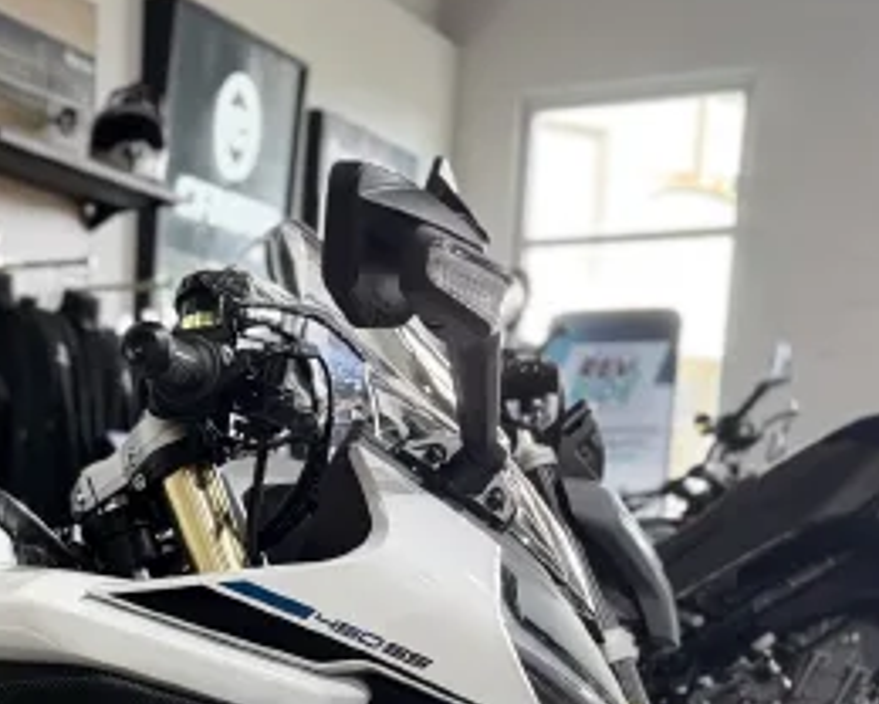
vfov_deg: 19.6
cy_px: 910
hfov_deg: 24.4
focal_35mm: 72
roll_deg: +0.6
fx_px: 1873
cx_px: -115
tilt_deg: -11.3
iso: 200
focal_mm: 6.76
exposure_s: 1/98
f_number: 1.78
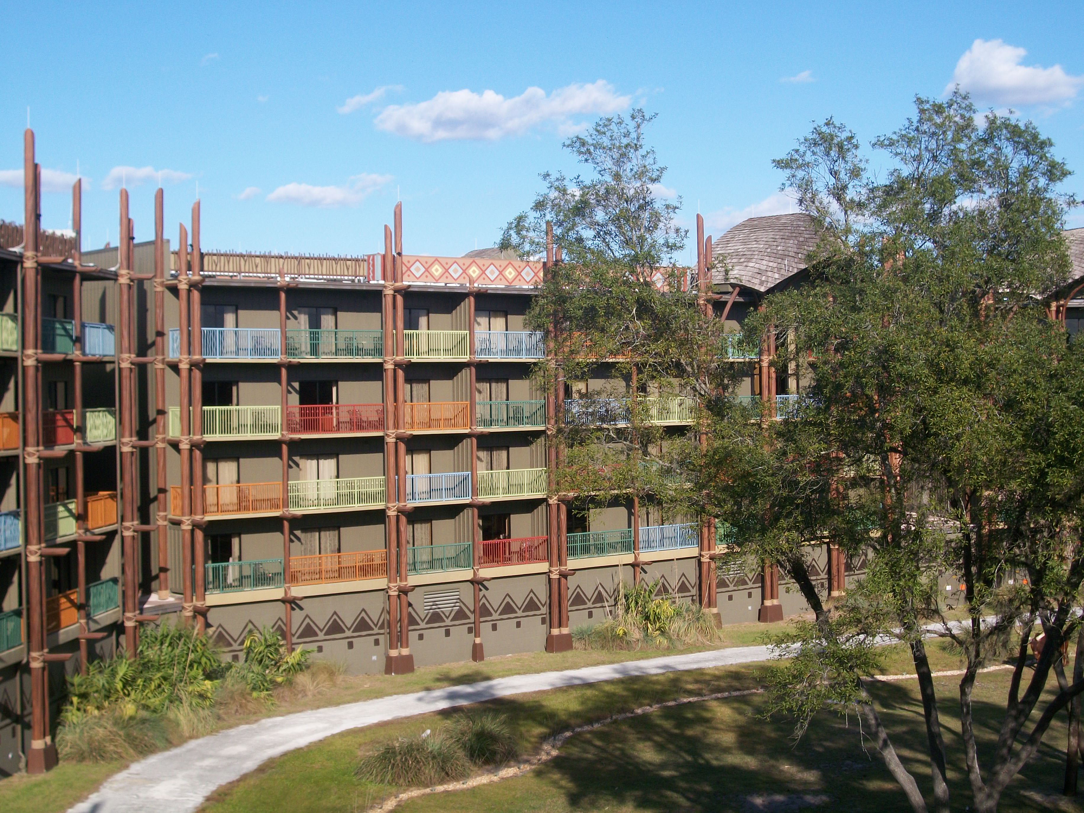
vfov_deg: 27.0
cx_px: 542
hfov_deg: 35.5
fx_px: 1691
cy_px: 406
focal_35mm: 54
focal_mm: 9.7
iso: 80
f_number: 4
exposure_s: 1/500
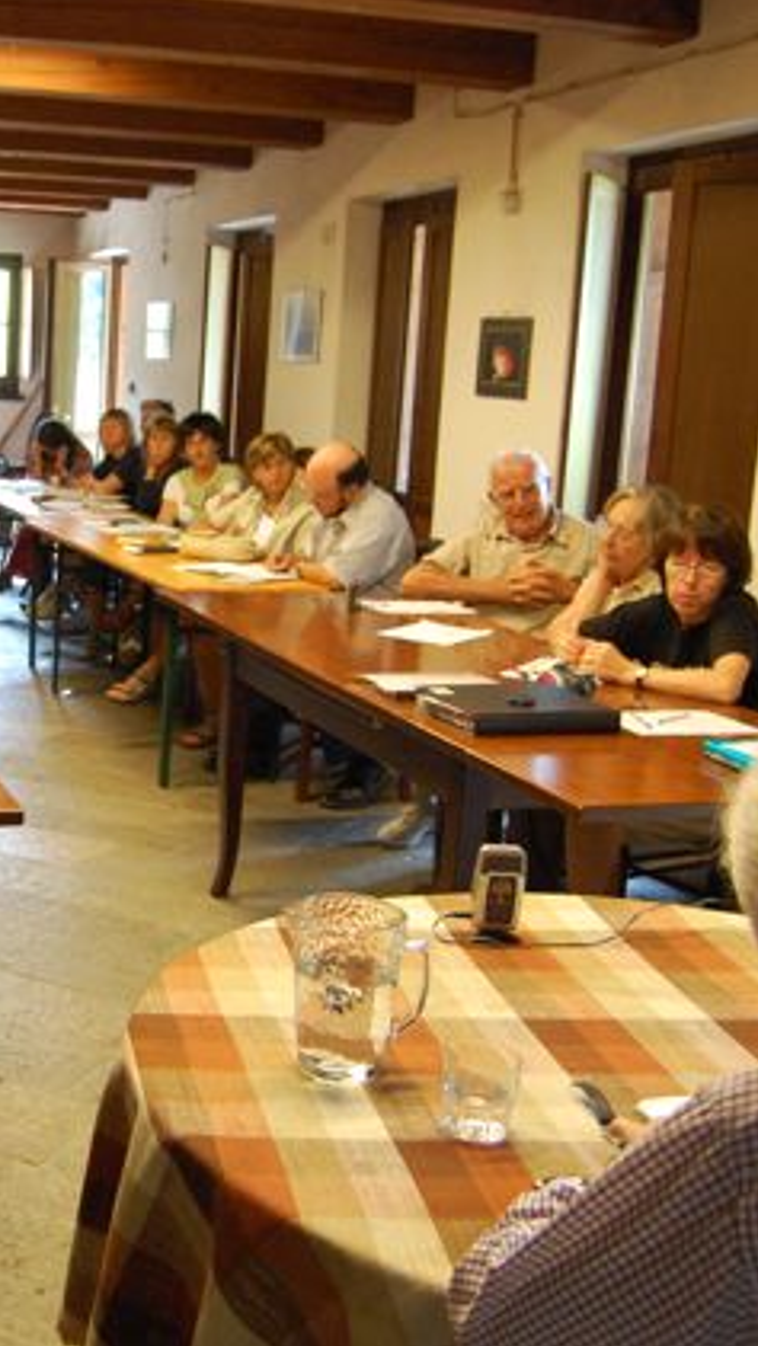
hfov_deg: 26.9
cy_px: 671
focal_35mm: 43
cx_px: 96
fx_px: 1536
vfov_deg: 47.3
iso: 1600
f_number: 4
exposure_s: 1/60
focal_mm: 18
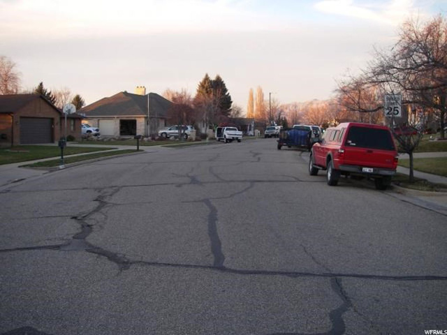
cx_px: 224
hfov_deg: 49.0
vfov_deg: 37.7
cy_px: 168
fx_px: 491
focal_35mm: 38
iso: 80
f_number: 3.3
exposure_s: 1/50
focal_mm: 6.3
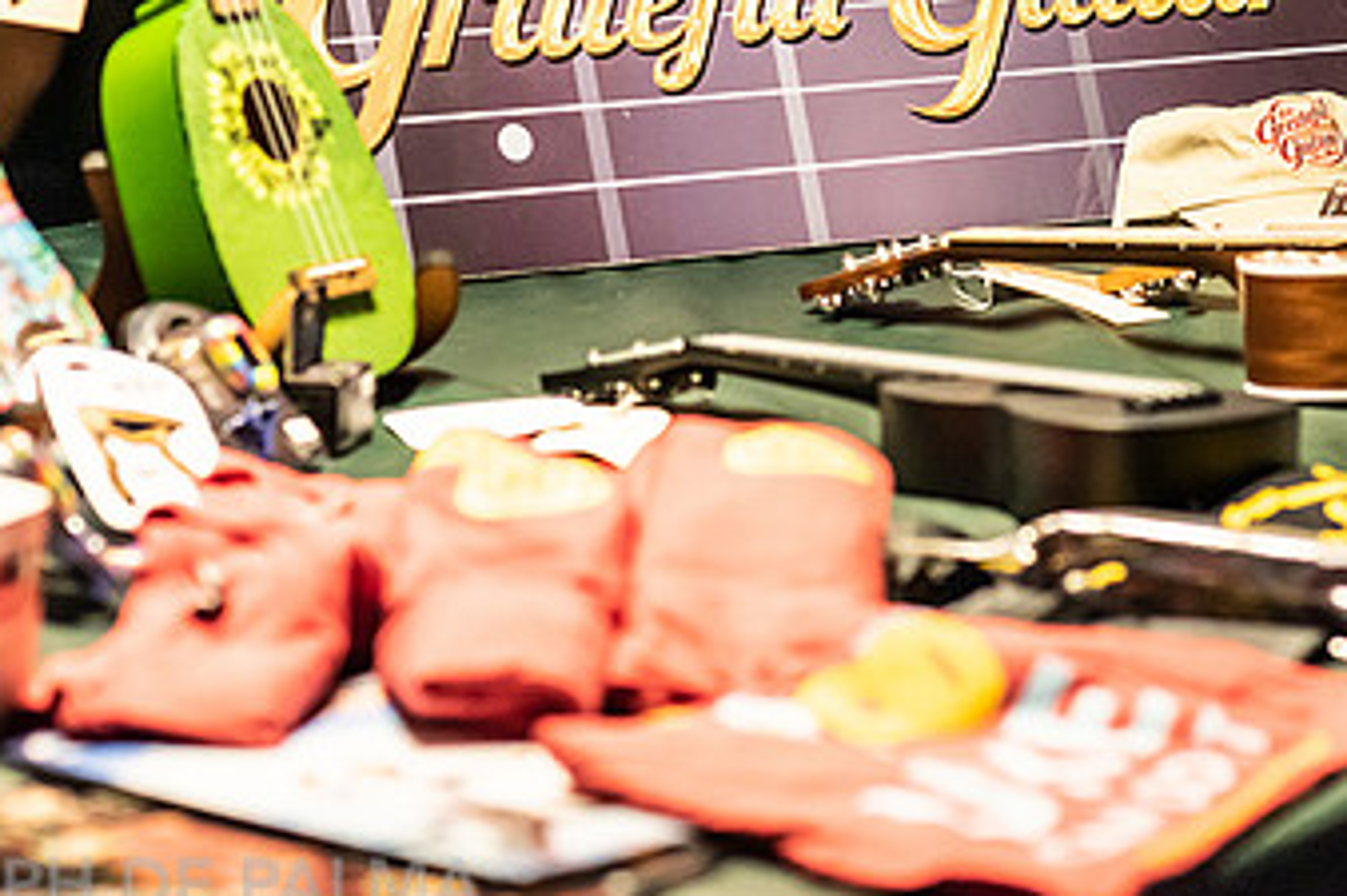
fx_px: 5460
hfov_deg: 14.1
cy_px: 257
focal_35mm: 146
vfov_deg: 9.4
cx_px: 753
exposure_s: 1/160
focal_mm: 85
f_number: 2.8
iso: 1600
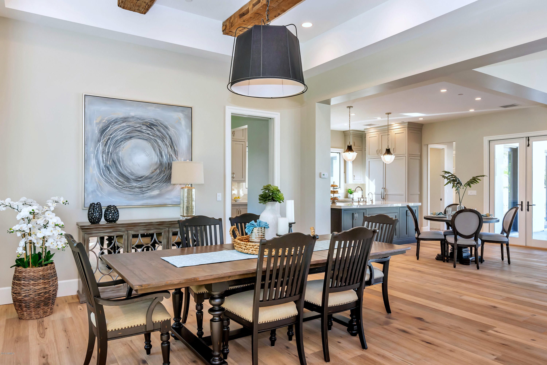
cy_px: 182
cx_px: 274
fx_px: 365
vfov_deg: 53.1
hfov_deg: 73.7
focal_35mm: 24
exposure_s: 1/80
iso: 800
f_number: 6.3
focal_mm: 16
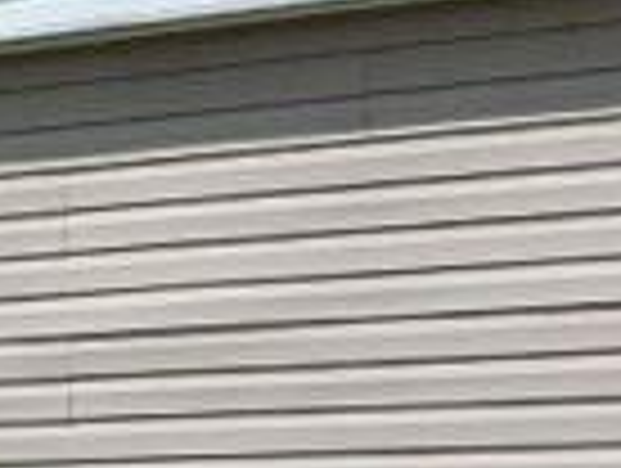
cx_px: -518
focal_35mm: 178
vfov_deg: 8.3
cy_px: 598
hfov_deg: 10.4
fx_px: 3199
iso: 100
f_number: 3
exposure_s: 1/1600
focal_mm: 4.3
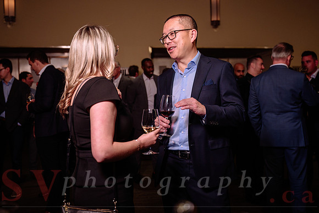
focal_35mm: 42
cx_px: 160
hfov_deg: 46.9
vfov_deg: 32.3
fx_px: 368
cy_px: 102
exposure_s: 1/100
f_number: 3.2
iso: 800
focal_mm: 39
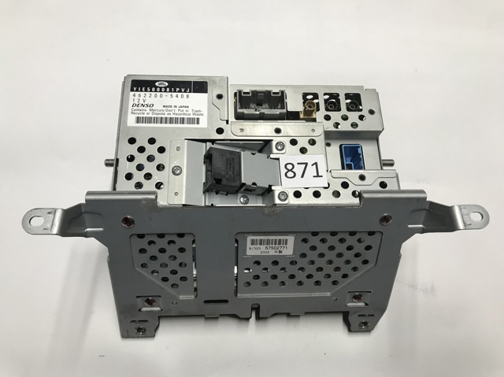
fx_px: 407
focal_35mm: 28
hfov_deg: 63.5
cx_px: 252
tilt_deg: -75.0
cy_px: 188
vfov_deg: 49.7
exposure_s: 1/33
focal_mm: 3.99
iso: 25
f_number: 1.8
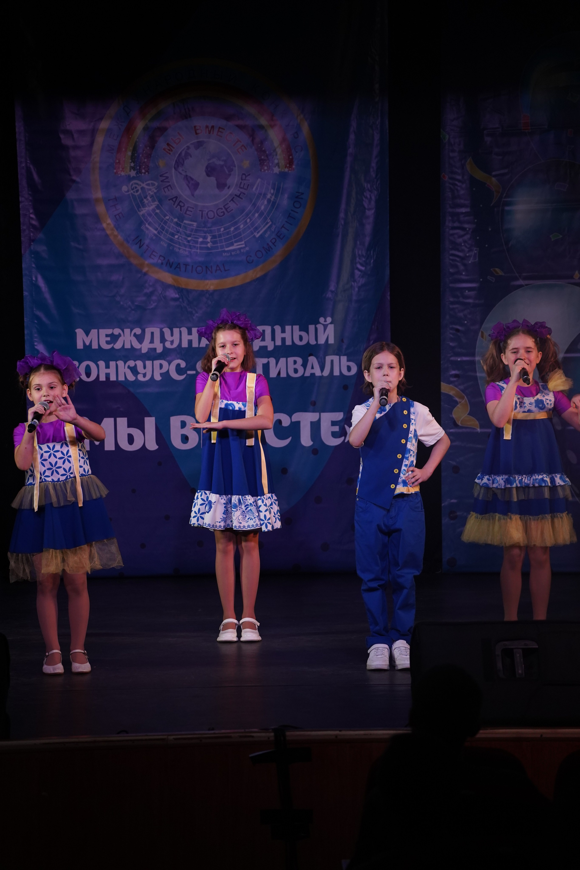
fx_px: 3069
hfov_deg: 10.8
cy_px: 435
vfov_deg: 16.1
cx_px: 290
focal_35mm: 127
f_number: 5
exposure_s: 1/400
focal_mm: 127
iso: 2000
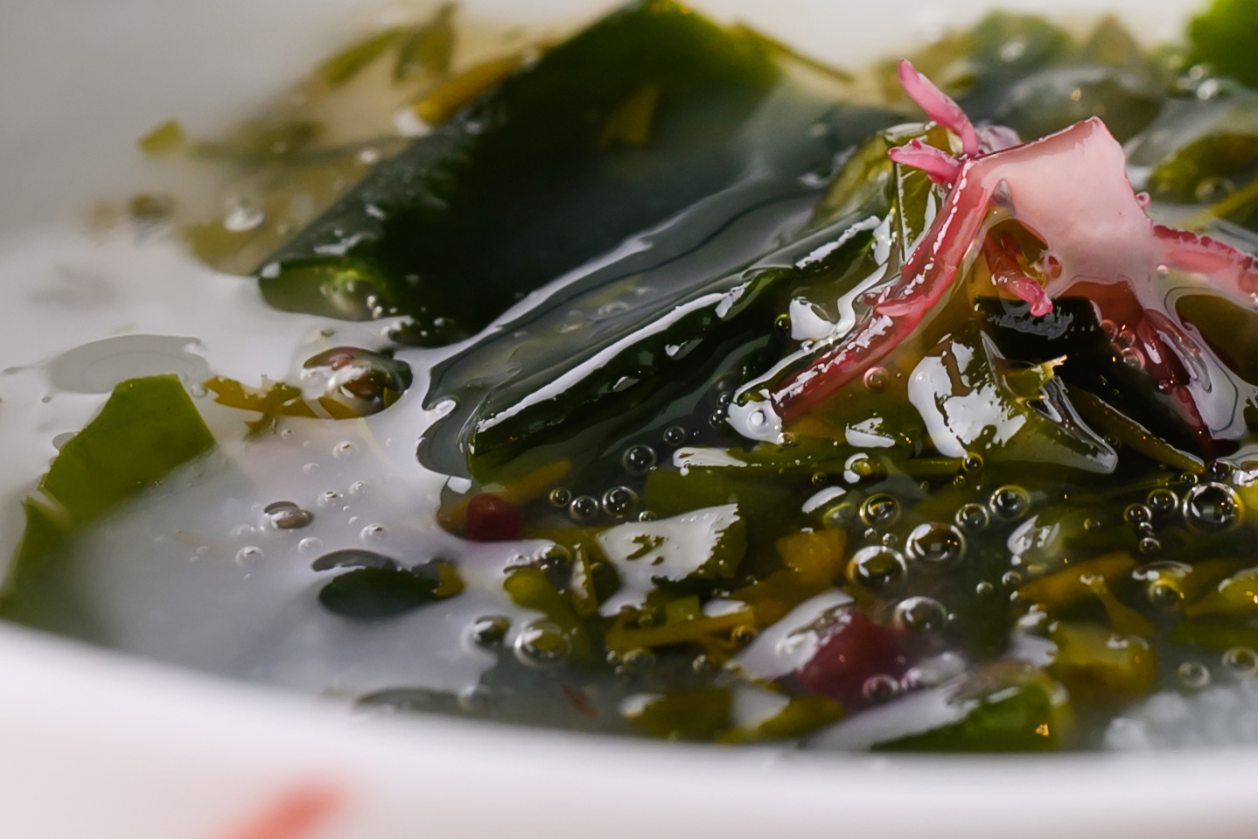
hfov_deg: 5.3
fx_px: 13524
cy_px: 91
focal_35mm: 387
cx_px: 938
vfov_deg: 3.6
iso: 200
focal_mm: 92
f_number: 9
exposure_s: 1/125
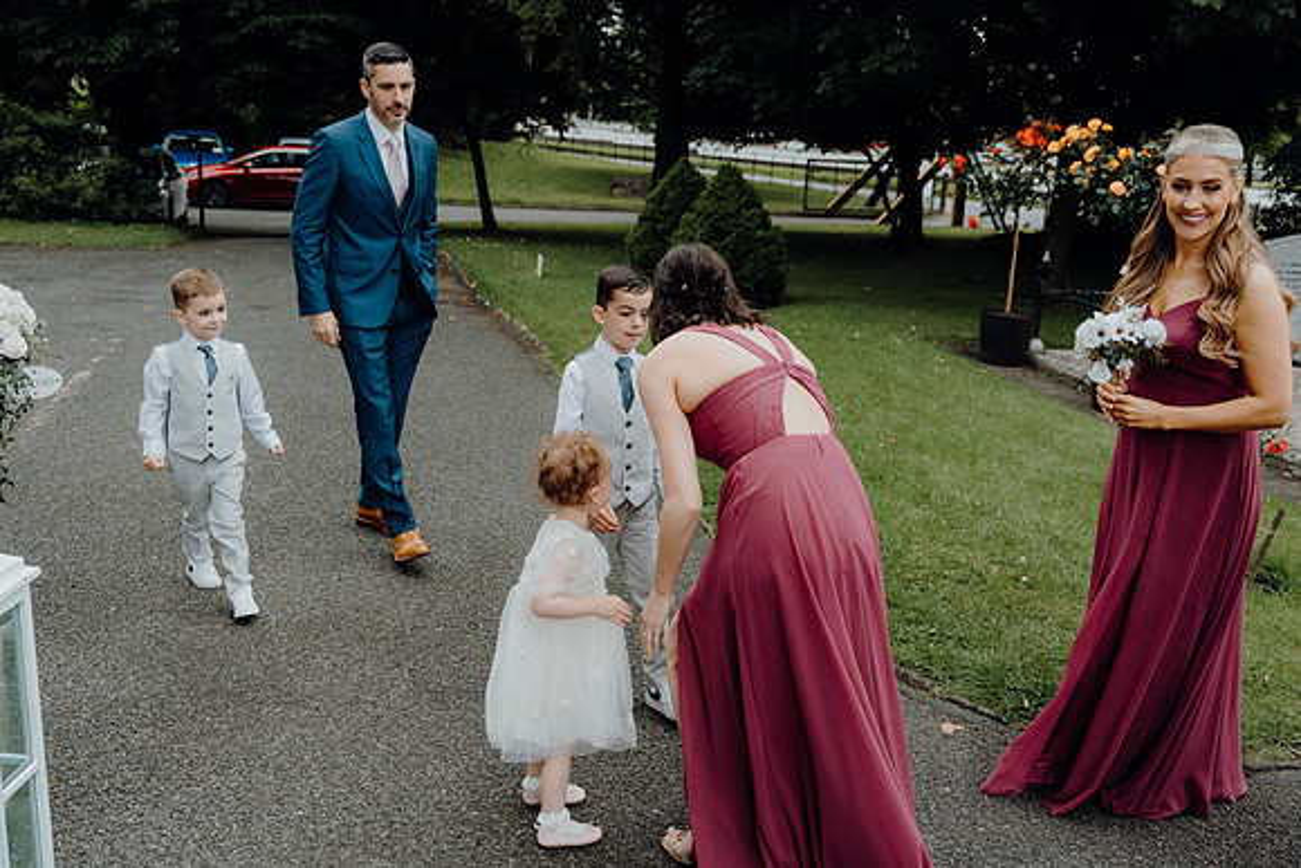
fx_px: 1229
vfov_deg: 38.9
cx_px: 650
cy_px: 434
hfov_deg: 55.8
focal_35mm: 34
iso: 400
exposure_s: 1/250
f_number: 3.5
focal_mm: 34
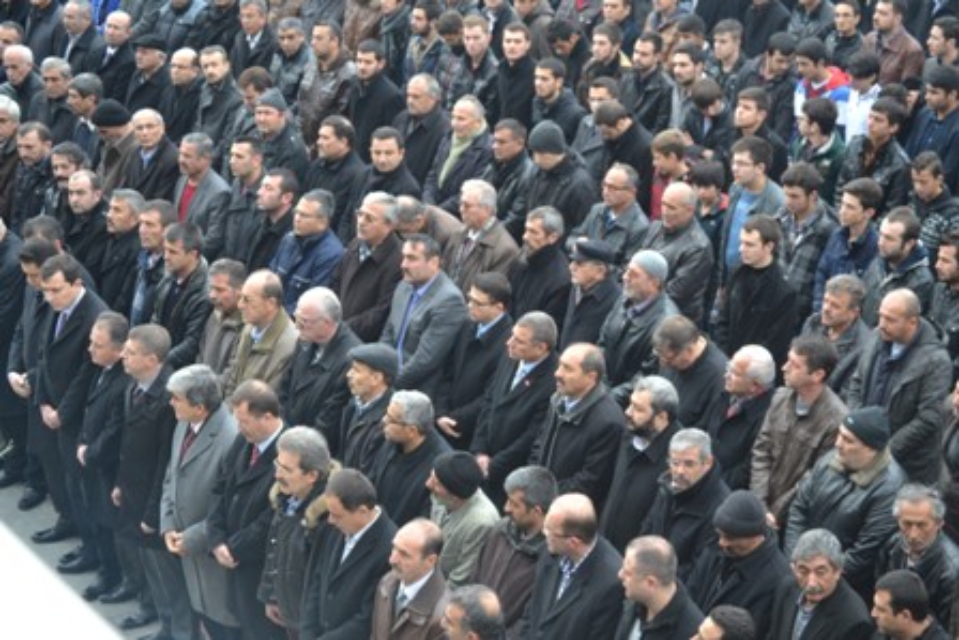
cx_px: 480
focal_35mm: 82
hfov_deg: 24.6
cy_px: 320
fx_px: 2198
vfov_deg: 16.6
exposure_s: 1/60
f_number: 4
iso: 400
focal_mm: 55
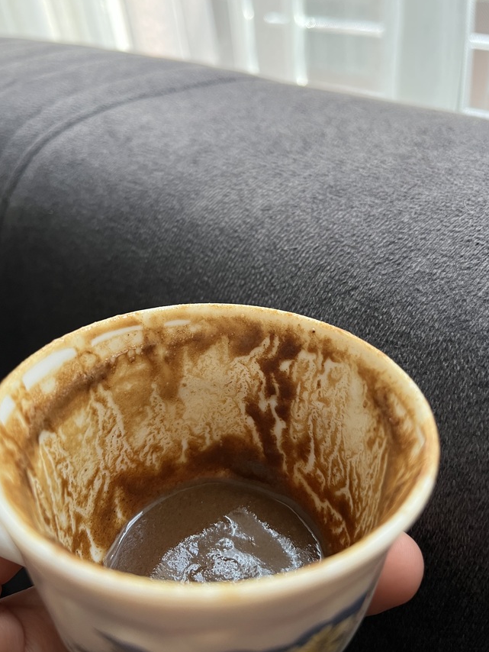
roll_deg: +8.6
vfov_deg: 63.4
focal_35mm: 28
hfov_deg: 49.8
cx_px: 245
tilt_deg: -39.1
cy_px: 330
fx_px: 527
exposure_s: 1/91
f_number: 1.6
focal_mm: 5.1
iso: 125
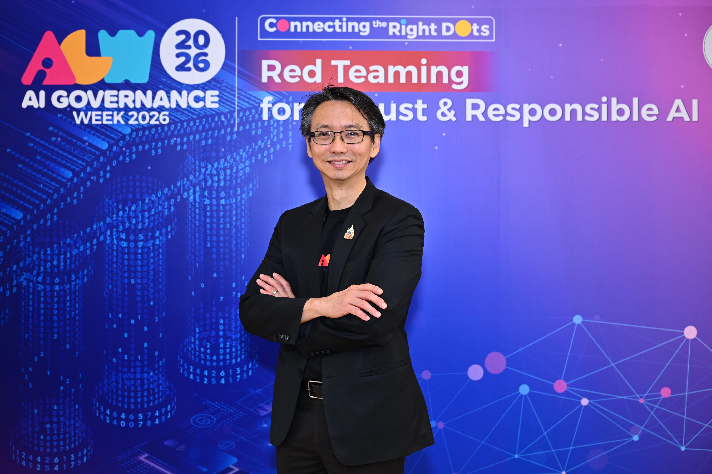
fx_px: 870
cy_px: 237
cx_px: 356
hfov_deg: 44.5
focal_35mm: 44
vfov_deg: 30.5
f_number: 4
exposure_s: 1/125
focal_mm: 44
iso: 1000
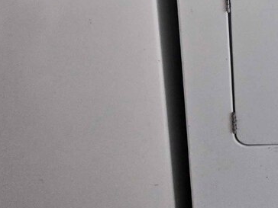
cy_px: -131
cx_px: 351
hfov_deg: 19.9
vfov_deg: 14.8
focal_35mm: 91
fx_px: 731
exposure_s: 1/120
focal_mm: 5.4
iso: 400
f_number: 1.8
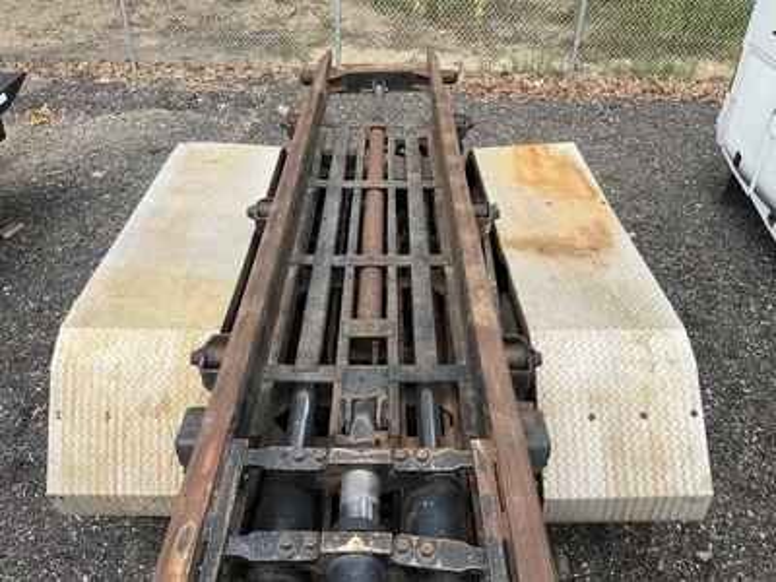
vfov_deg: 48.2
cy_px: 291
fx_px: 650
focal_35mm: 29
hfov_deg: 61.7
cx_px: 388
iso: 25
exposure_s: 1/883
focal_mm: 3
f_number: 1.8
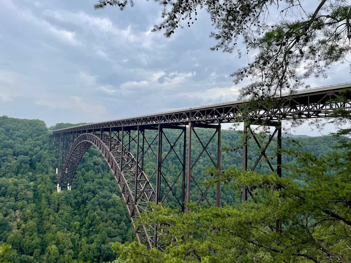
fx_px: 264
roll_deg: -1.5
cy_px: 132
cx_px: 176
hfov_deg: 67.3
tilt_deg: +2.8
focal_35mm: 26
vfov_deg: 53.1
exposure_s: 1/1082
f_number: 1.6
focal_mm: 4.2
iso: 32
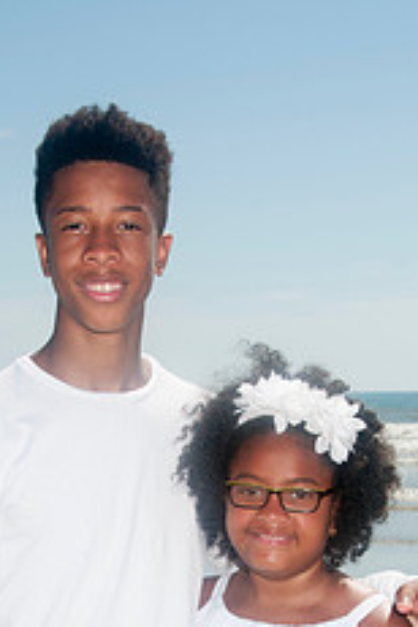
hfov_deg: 12.3
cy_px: 586
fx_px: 1933
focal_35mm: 111
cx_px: 221
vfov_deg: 18.1
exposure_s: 1/250
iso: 100
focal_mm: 38
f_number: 11
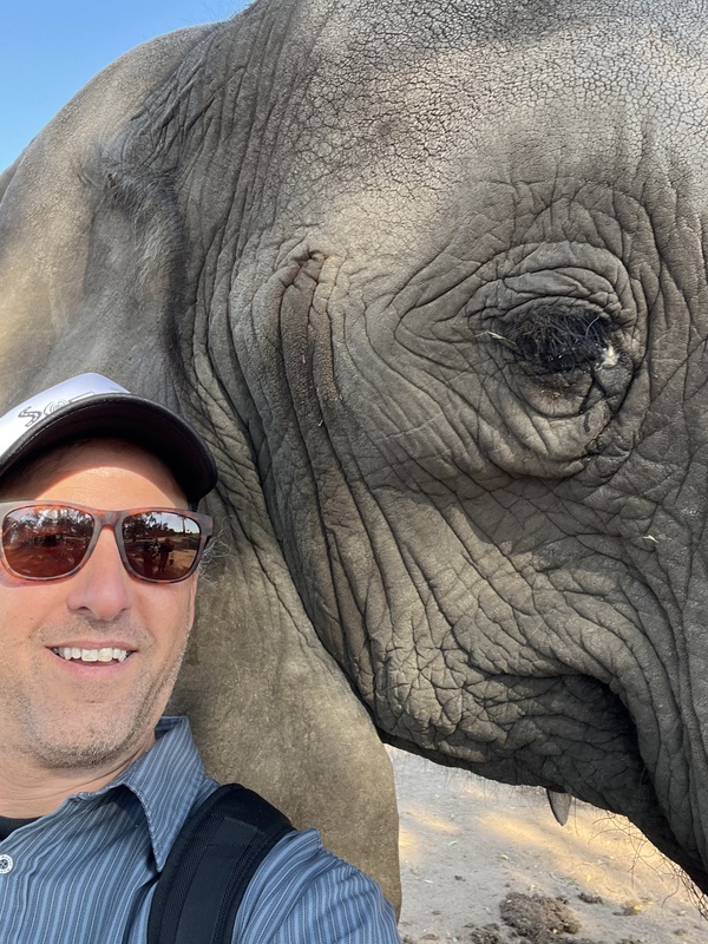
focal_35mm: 30
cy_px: 472
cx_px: 354
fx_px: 818
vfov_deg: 60.0
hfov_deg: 46.8
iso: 32
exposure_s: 1/121
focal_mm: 2.71
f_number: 2.2
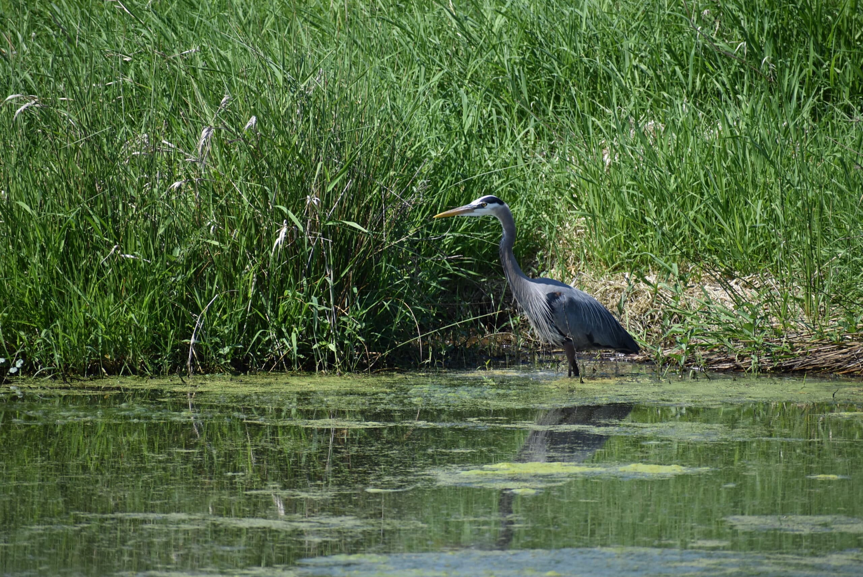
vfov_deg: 3.1
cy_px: 288
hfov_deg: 4.6
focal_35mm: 450
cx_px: 432
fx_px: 10795
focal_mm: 300
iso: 320
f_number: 6.3
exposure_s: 1/1000
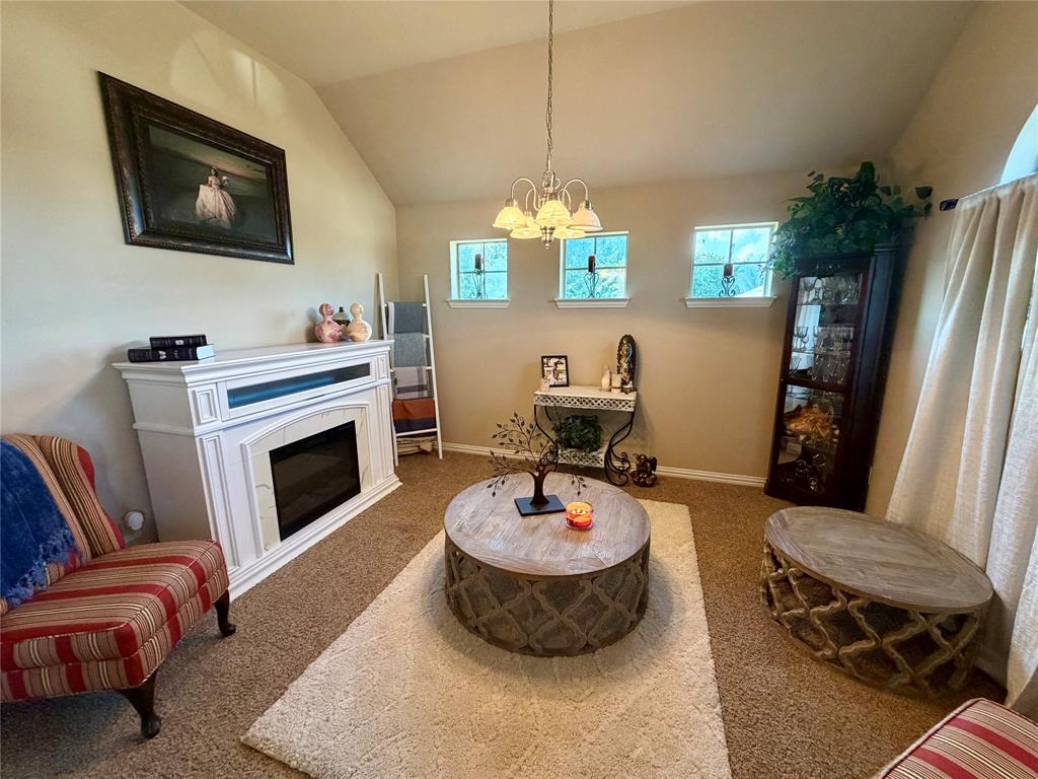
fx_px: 420
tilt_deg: -11.3
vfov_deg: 85.7
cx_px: 519
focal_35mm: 14
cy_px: 390
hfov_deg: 102.1
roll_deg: +0.4
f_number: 2.2
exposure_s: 1/60
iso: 320
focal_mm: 2.22
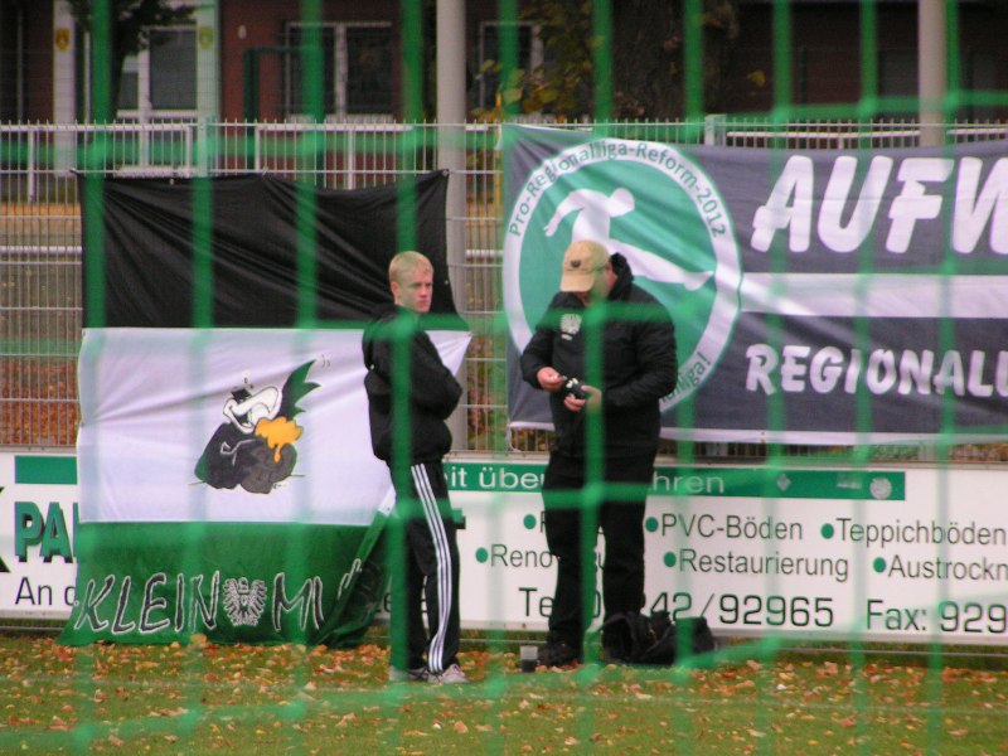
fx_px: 11065
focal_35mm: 380
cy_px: 378
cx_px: 504
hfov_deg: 5.2
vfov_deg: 3.9
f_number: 3.5
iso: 200
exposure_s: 1/200
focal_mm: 58
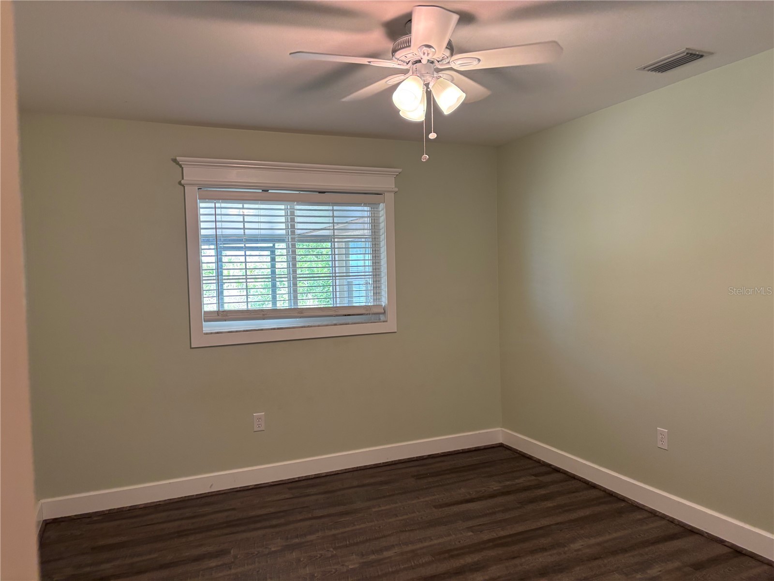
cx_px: 387
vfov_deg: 53.1
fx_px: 581
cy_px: 290
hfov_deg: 67.3
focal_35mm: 26
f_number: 1.6
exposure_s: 1/60
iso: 160
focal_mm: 5.96
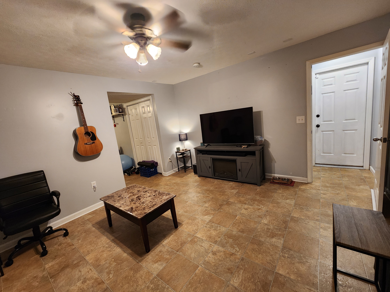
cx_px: 195
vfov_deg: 89.9
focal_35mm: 13
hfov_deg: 106.2
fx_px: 146
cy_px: 146
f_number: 2.2
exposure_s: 1/40
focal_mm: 2.2
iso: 320
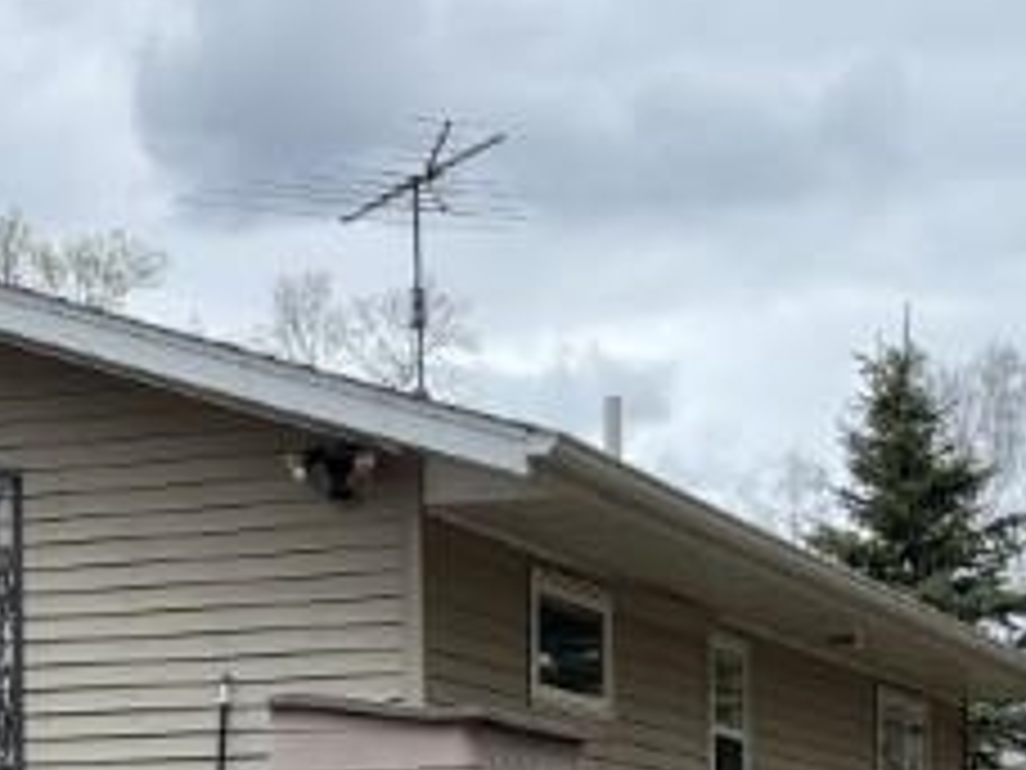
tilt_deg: -0.1
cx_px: 202
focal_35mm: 117
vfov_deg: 12.4
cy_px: 937
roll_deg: +0.4
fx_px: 3468
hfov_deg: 16.7
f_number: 1.6
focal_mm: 5.96
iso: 50
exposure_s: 1/2288
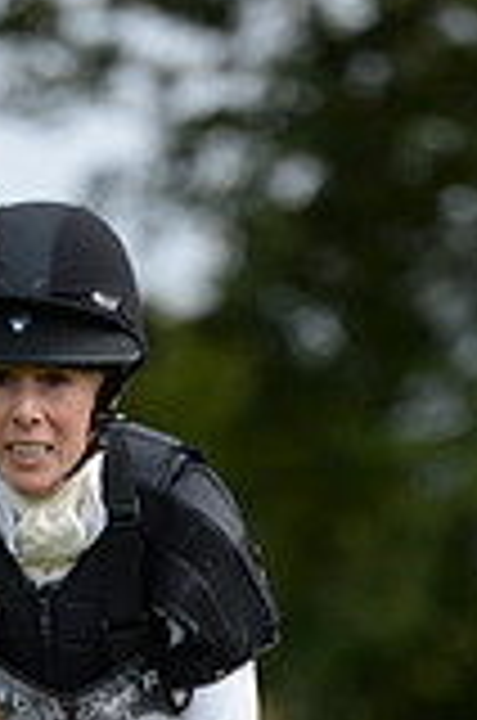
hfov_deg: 0.9
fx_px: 28942
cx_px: 81
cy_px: 1269
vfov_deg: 1.4
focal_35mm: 1450
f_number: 5.6
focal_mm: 400
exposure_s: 1/1250
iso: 800
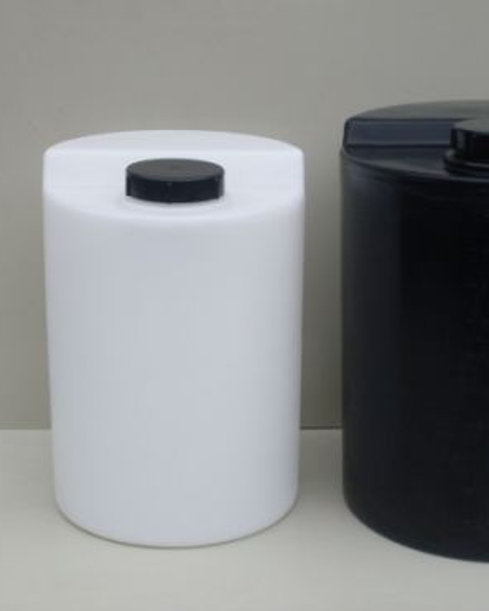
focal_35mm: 79
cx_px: 334
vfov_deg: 24.1
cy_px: 307
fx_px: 1429
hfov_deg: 19.4
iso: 80
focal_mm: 9.9
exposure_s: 1/500
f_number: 3.4
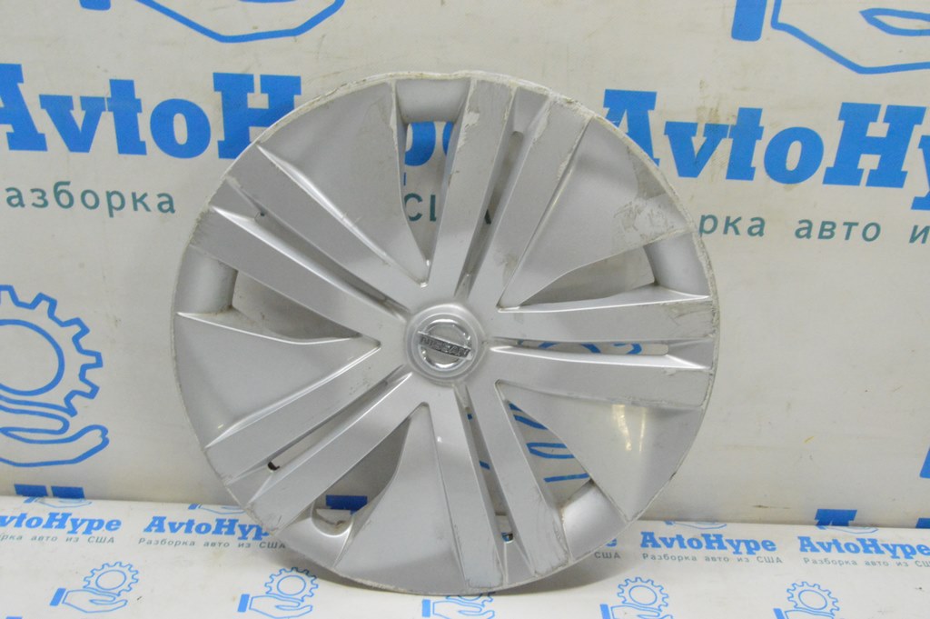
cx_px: 465
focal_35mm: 34
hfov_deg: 55.1
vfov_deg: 38.3
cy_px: 310
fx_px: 891
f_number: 20
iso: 6400
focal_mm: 23
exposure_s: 1/20
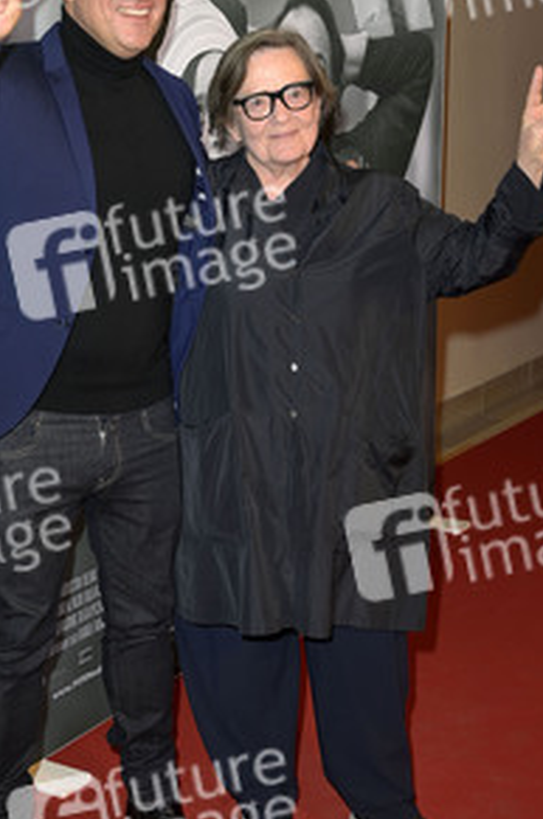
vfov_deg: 30.6
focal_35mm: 66
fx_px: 1498
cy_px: 394
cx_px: 234
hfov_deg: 20.5
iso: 800
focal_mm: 48
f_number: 5.6
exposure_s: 1/200
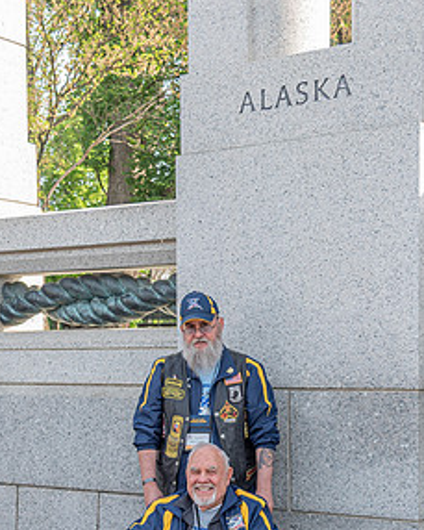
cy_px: 396
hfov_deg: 23.5
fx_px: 1019
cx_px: 209
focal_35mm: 65
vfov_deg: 28.7
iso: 100
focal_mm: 24
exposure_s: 1/125
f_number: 4
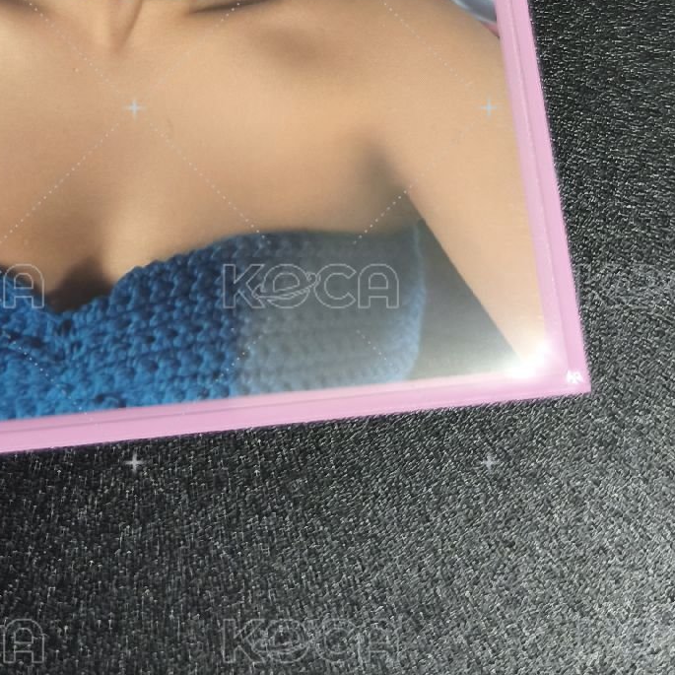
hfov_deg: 29.4
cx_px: 134
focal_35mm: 57
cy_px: -11
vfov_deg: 28.1
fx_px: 1257
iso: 1250
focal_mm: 6.18
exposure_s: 1/40
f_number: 1.65
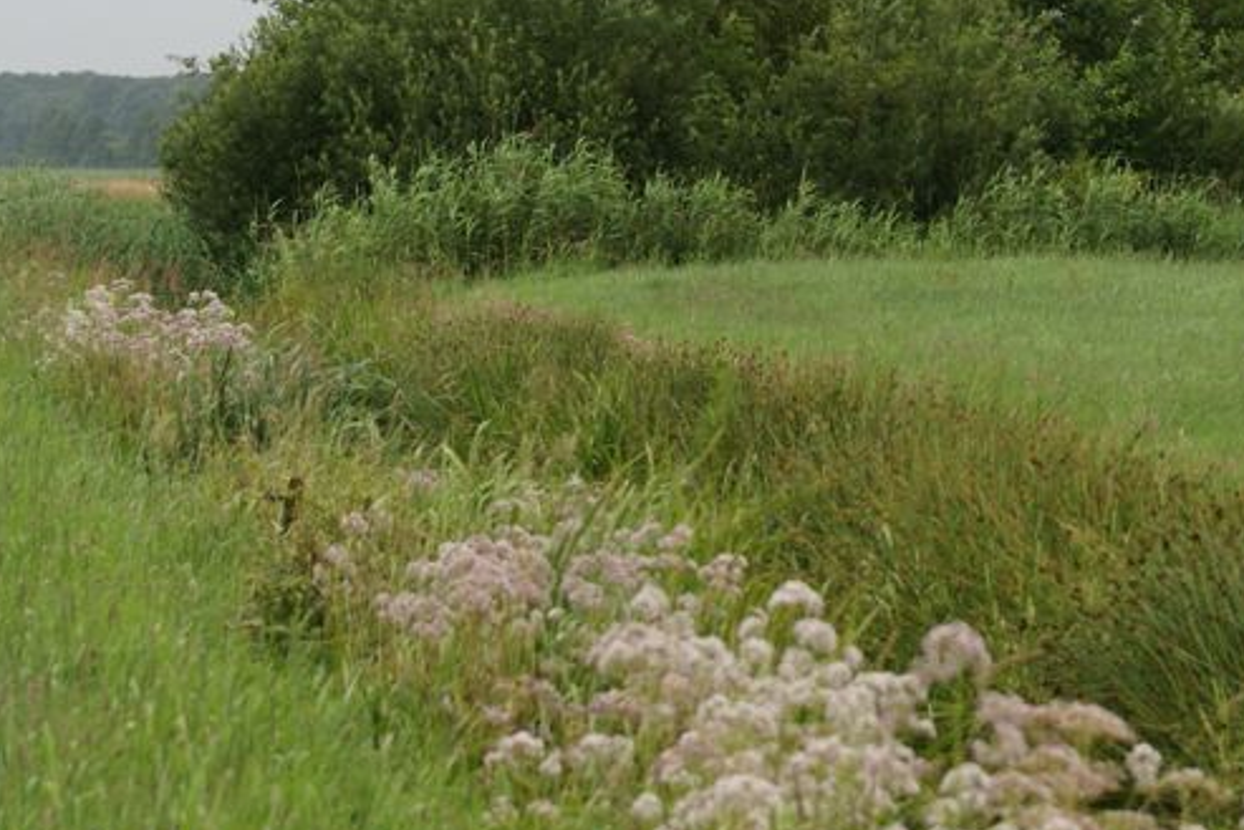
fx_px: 7013
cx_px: 987
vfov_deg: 6.8
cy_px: 161
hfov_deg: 10.1
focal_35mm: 203
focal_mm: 75
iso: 100
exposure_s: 1/125
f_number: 5.6
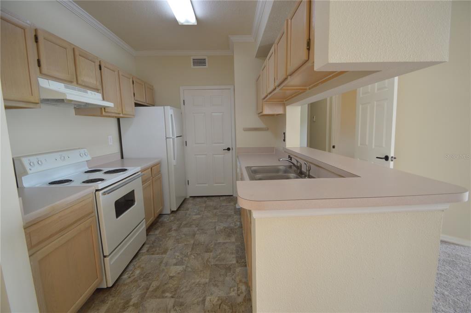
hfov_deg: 100.5
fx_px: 196
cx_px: 236
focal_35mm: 15
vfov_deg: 77.2
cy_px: 156
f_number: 3.5
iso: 400
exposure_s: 1/80
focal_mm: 10
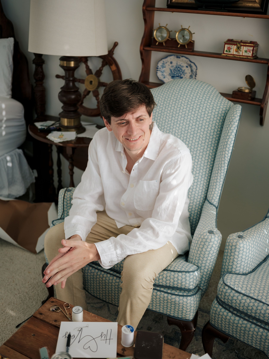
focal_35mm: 40
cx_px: 134
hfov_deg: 36.0
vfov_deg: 46.8
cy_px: 180
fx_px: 414
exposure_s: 1/500
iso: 400
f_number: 3.5
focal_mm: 50
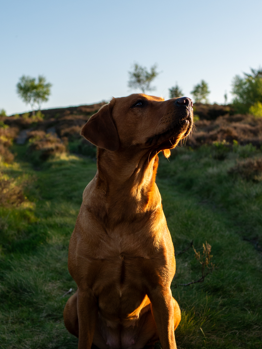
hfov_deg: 27.5
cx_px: 117
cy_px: 151
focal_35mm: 53
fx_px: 534
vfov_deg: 36.1
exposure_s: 1/1600
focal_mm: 16
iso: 200
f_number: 2.5
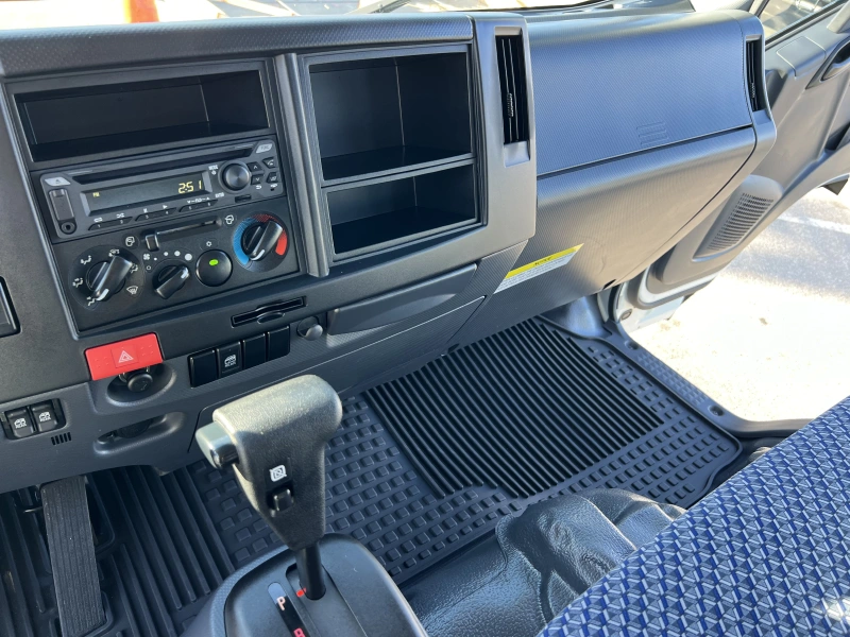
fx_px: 638
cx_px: 425
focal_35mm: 26
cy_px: 318
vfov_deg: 53.1
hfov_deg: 67.3
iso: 64
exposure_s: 1/121
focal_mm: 5.7
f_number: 1.5
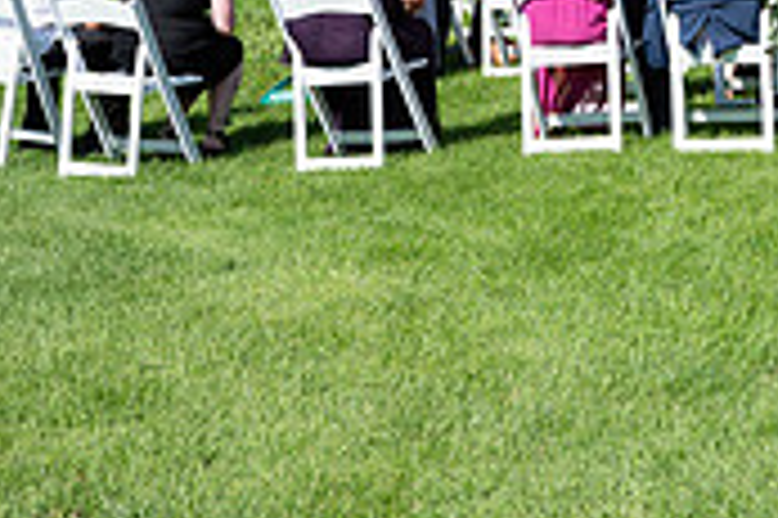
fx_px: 2375
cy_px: -270
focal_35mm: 110
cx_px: 976
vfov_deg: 11.9
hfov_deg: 17.6
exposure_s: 1/320
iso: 100
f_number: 6.3
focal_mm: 31
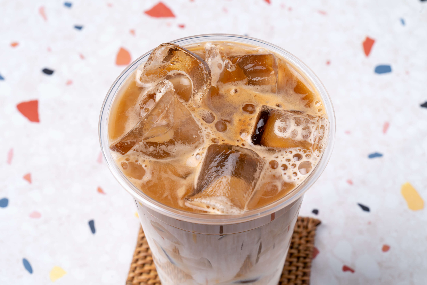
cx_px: 214
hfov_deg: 28.8
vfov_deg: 19.5
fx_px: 830
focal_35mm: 70
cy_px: 142
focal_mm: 70
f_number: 14
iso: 100
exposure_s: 1/125
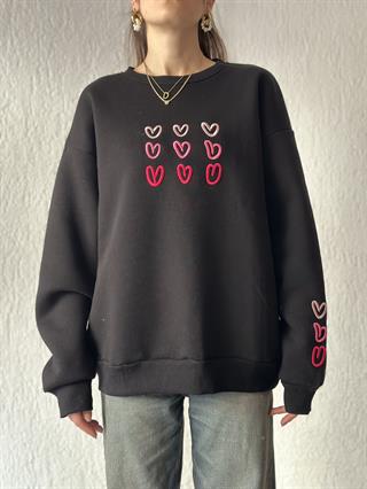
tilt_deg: -0.1
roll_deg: +0.4
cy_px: 244
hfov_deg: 30.3
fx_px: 678
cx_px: 184
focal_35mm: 48
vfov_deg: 39.6
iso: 320
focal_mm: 6.86
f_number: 1.78
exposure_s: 1/60
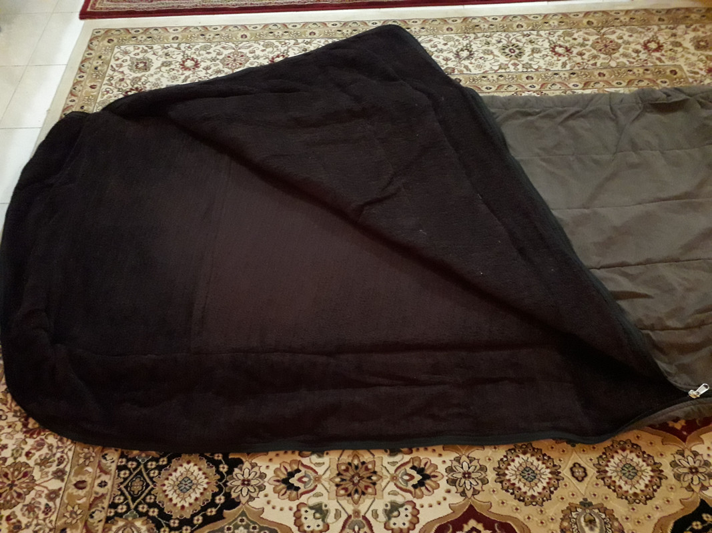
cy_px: 266
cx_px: 356
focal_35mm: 27
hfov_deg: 65.3
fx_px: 555
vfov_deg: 51.3
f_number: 1.9
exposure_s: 1/10
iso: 800
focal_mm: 3.6
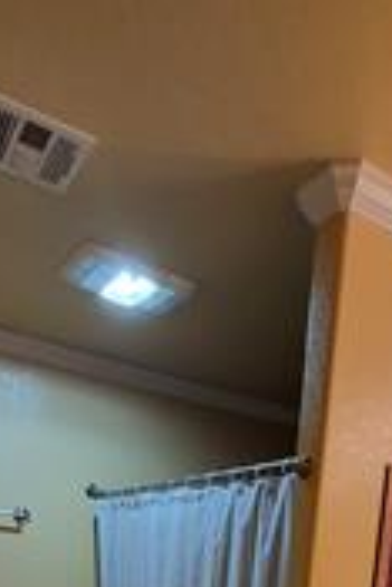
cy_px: 775
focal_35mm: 37
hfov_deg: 35.8
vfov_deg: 34.8
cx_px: 241
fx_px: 603
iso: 250
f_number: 2.2
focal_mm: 1.74
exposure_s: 1/60
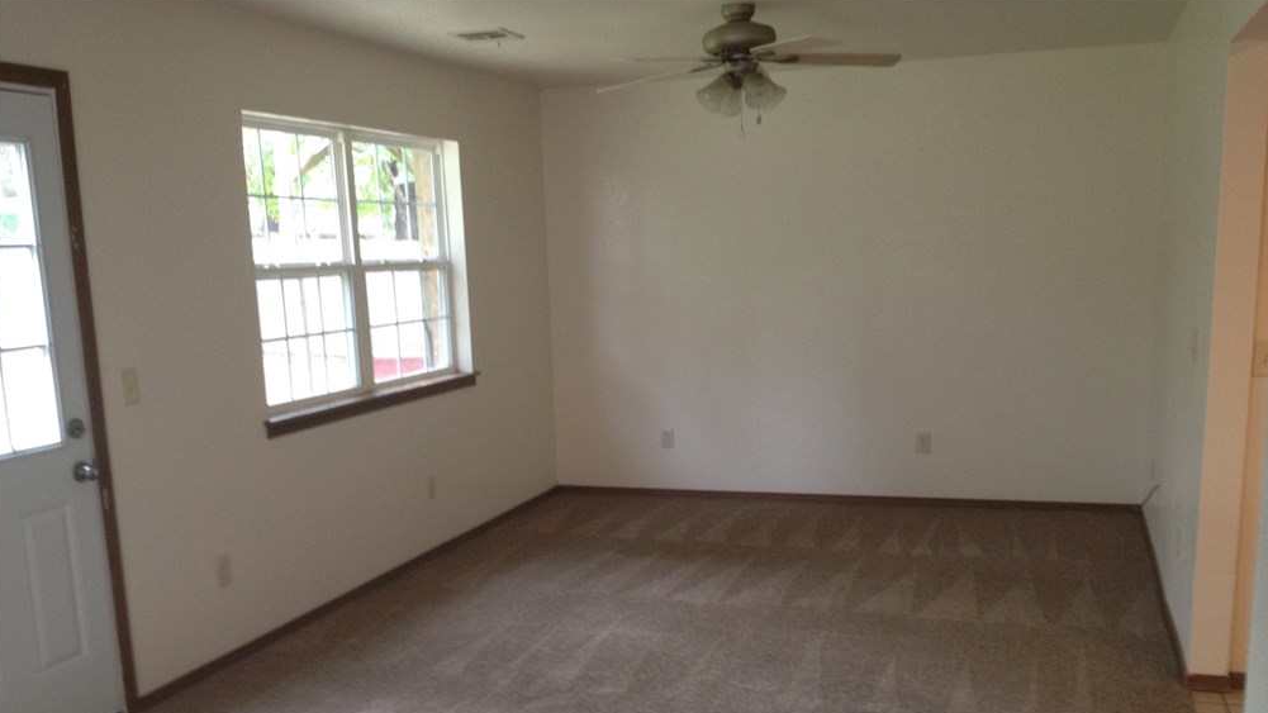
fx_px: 1311
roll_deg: +1.4
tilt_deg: -13.4
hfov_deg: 51.6
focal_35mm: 39
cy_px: 479
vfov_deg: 30.2
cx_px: 640
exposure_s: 1/20
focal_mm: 4.28
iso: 100
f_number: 2.4
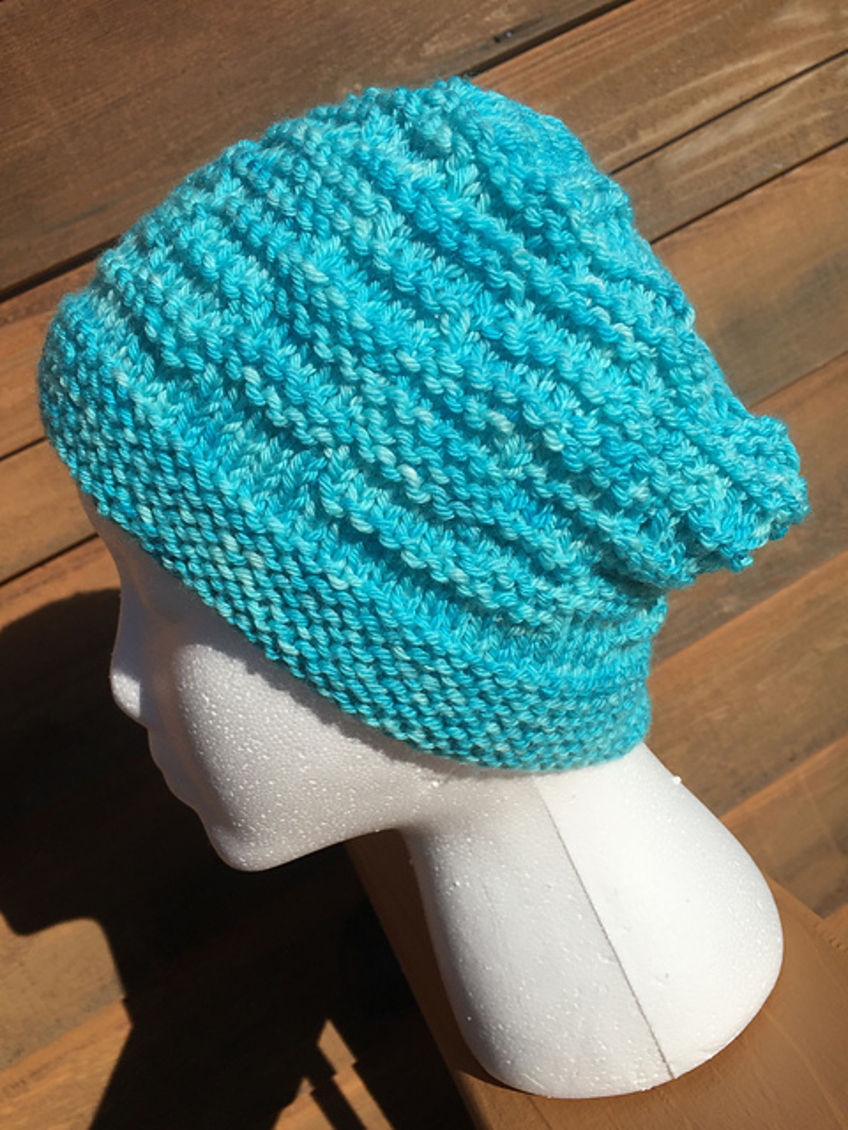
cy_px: 565
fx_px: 947
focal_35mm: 29
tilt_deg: -16.5
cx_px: 424
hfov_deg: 48.2
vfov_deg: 61.7
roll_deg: +26.5
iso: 32
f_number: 2.2
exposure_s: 1/4405
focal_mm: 4.15
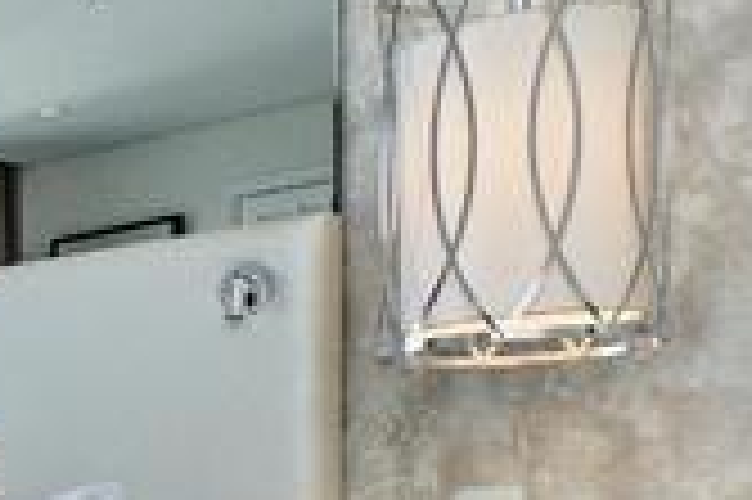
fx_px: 1502
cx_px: -788
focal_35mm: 72
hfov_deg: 18.0
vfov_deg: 17.9
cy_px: 601
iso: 800
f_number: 10
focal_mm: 10
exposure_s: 1/100
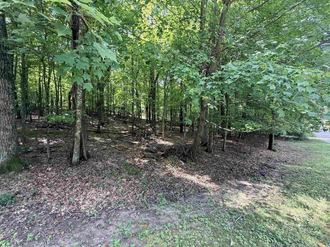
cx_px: 165
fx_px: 133
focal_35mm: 14
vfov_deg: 85.7
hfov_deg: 102.1
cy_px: 124
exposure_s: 1/121
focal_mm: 2.22
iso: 125
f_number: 2.2
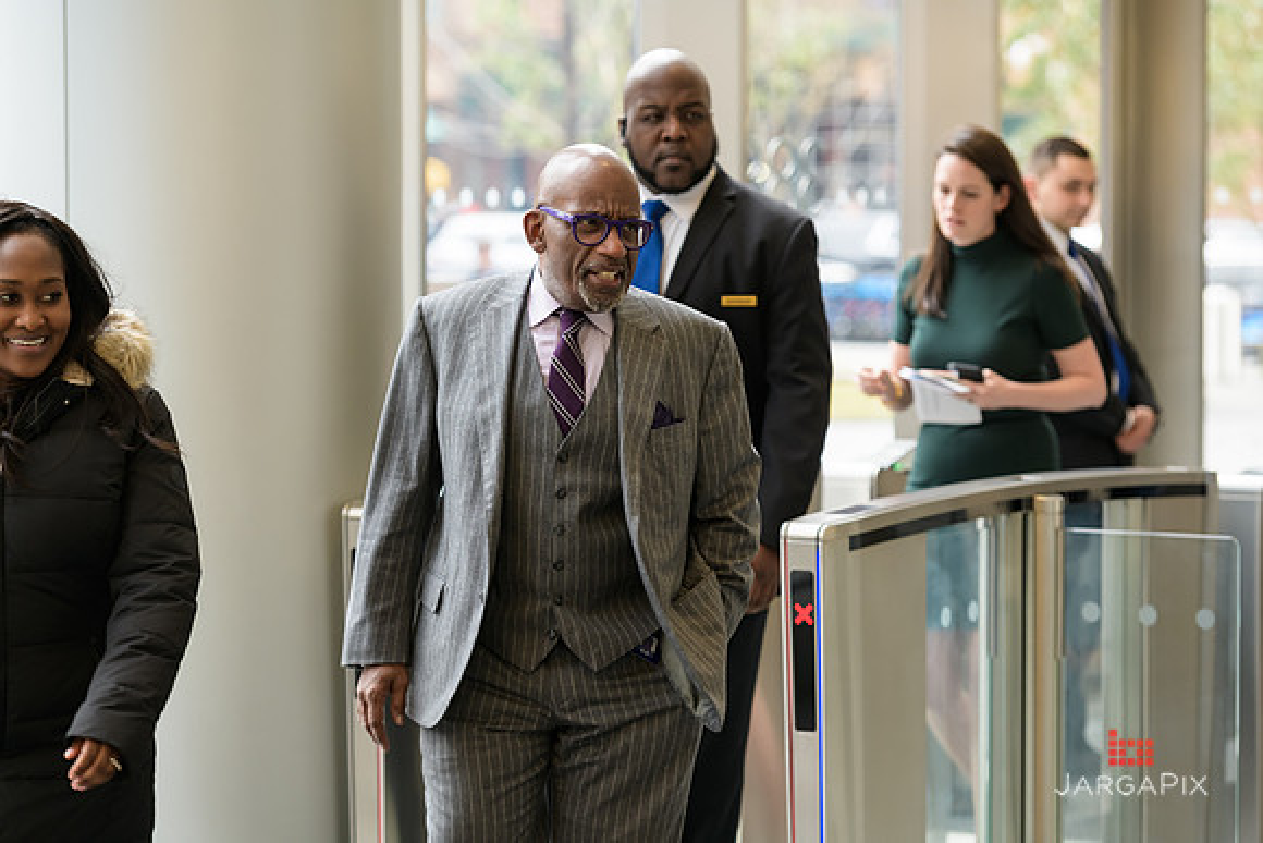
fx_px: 4281
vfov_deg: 11.2
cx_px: 632
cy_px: 422
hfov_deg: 16.8
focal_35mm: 122
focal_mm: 122
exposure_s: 1/125
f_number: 4
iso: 400
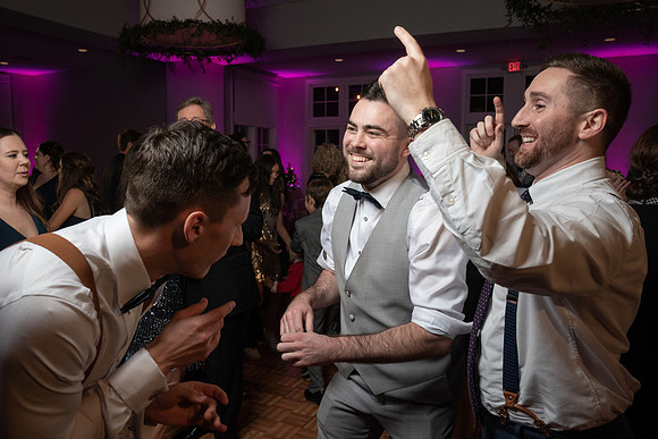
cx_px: 307
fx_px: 502
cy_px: 234
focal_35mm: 27
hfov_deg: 66.4
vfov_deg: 47.2
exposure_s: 1/200
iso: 2000
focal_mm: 24
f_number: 5.6
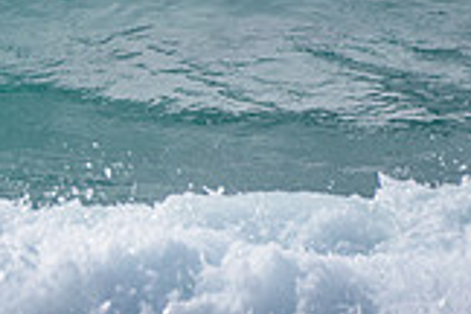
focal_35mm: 2190
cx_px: -537
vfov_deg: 0.6
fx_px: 28650
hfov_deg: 0.9
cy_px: -4
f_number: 5.6
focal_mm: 500
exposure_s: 1/2000
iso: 140
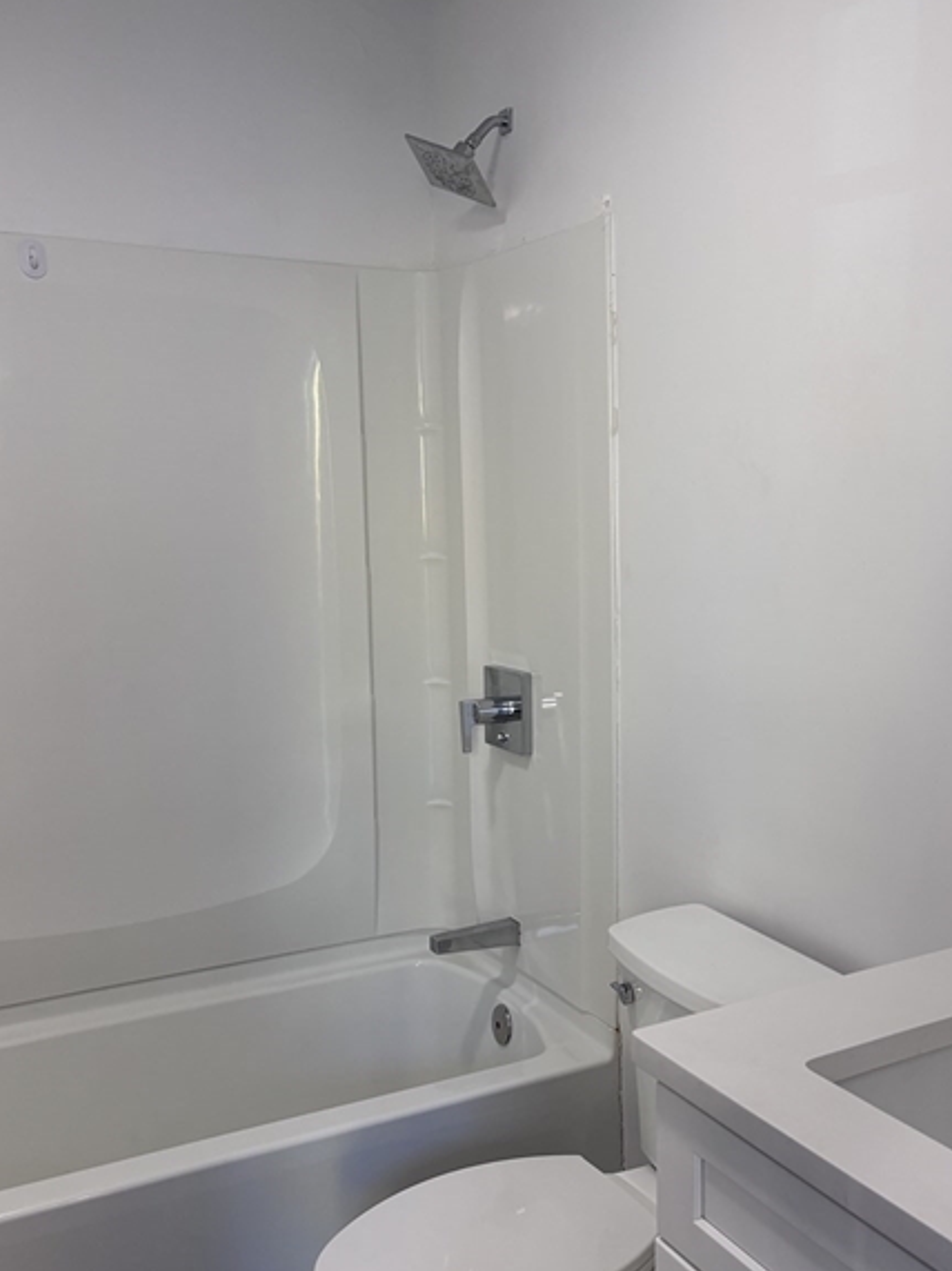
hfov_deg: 40.3
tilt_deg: -7.8
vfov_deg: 52.6
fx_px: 1284
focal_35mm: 35
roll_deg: +0.9
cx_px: 621
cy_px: 697
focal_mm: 5.96
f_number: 1.6
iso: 125
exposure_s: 1/60
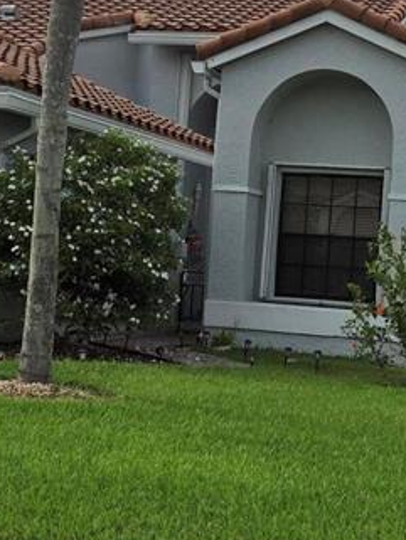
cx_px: 253
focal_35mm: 86
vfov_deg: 22.7
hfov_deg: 17.2
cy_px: 220
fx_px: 1344
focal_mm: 5.4
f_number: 1.8
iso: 80
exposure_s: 1/6217
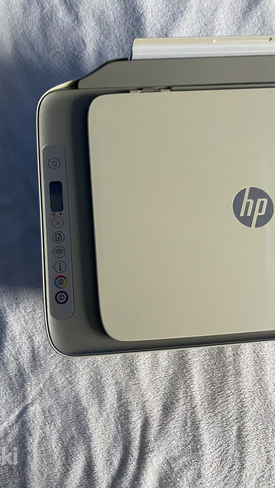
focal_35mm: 29
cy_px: 241
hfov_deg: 40.0
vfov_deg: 66.0
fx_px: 375
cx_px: 106
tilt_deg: -81.0
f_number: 1.8
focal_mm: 4.25
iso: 500
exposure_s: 1/40
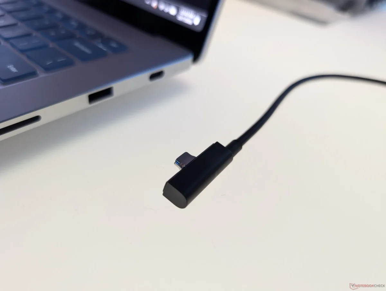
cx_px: 193
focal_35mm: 24
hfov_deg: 71.5
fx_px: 268
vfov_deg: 57.0
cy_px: 146
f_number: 1.68
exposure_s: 1/24
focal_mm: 6.9
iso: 136
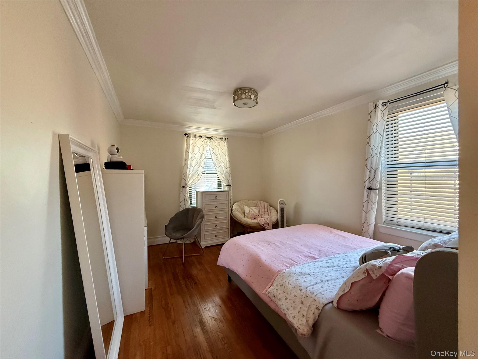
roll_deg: +0.1
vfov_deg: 85.7
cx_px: 239
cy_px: 180
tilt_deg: +1.7
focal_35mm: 14
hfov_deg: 102.1
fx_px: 193
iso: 400
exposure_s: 1/120
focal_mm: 2.22
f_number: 2.2
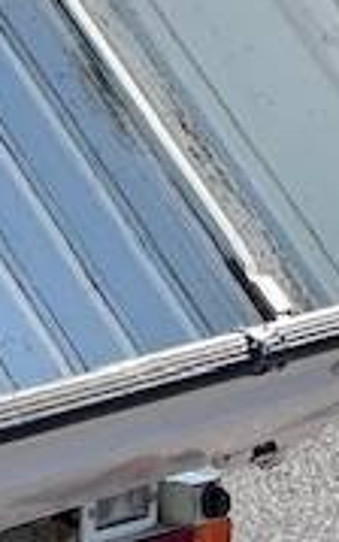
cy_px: -12
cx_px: -932
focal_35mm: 190
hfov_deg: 6.0
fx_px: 2806
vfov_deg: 10.9
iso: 32
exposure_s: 1/2247
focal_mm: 5.1
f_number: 1.6
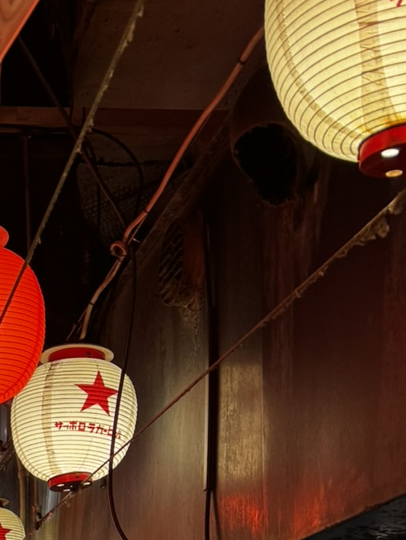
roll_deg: +0.4
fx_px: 1172
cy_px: 711
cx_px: -159
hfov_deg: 18.0
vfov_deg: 23.0
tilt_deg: +4.2
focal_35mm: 75
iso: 125
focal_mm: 6.76
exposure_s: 1/50
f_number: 1.78
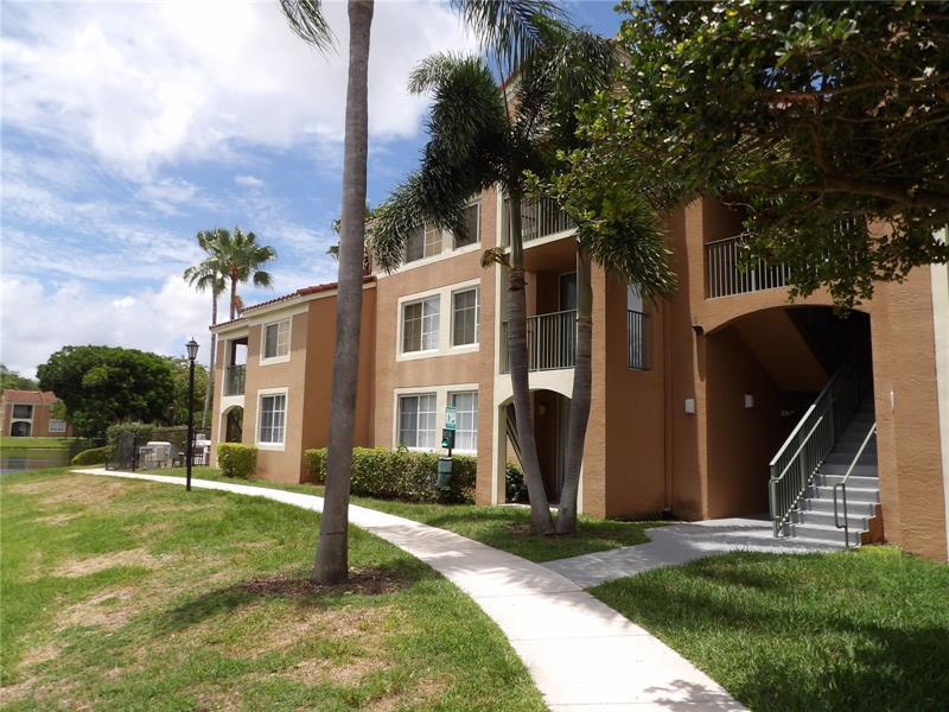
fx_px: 658
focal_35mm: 24
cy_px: 356
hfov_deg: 71.6
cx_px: 474
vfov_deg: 56.8
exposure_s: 1/1399
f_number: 2.8
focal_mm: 4.3
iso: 100
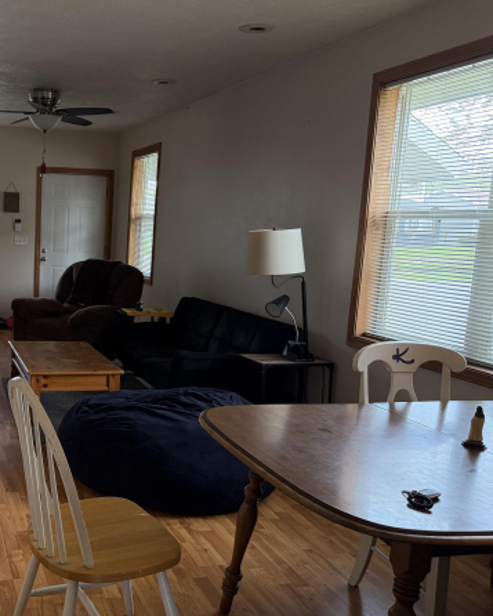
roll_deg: -1.4
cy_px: 311
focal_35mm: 35
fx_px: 638
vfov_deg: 51.5
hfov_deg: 39.8
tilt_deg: -7.8
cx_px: 68
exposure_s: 1/120
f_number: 1.78
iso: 320
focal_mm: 6.76
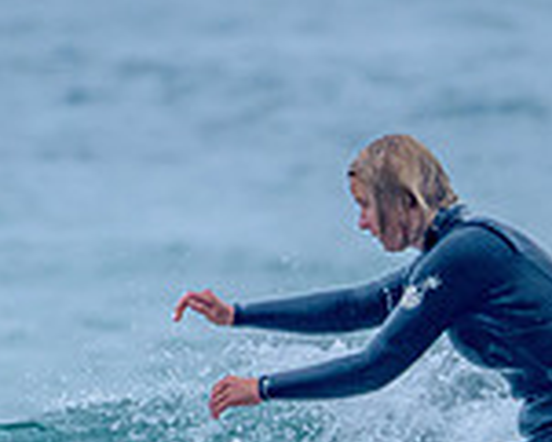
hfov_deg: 0.9
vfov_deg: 0.7
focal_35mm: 2269
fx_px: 37093
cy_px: 613
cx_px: 450
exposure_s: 1/2000
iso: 800
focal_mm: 500
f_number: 5.6
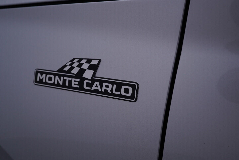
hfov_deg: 53.1
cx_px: 120
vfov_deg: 36.9
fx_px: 239
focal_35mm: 36
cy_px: 80
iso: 125
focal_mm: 24
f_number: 5.6
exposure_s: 1/160
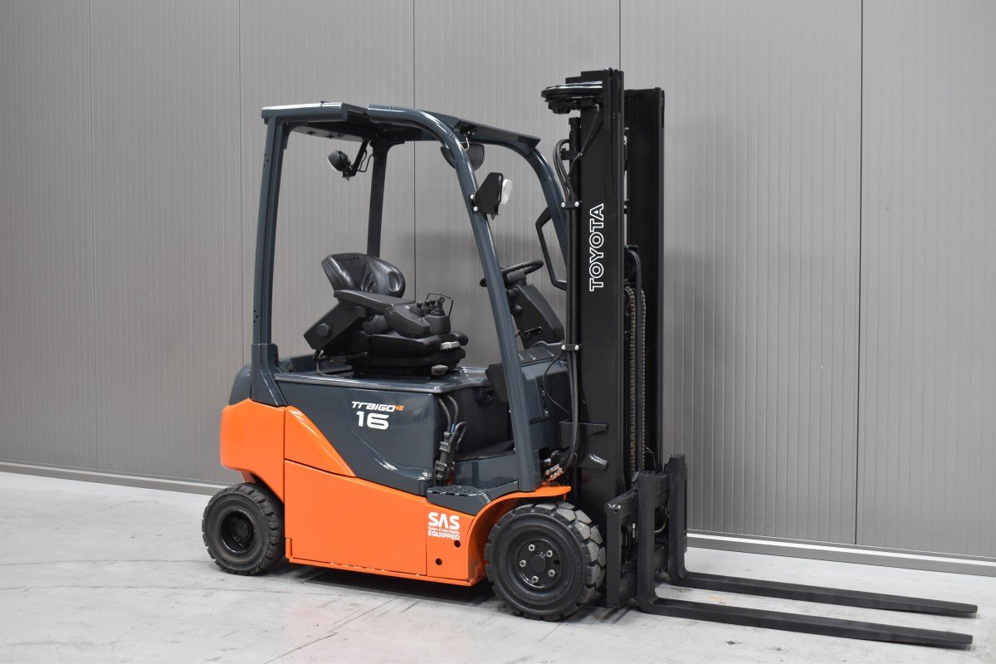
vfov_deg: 31.9
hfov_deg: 46.4
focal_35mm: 42
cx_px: 498
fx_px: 1162
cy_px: 332
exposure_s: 1/25
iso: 1250
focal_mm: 28
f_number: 5.6
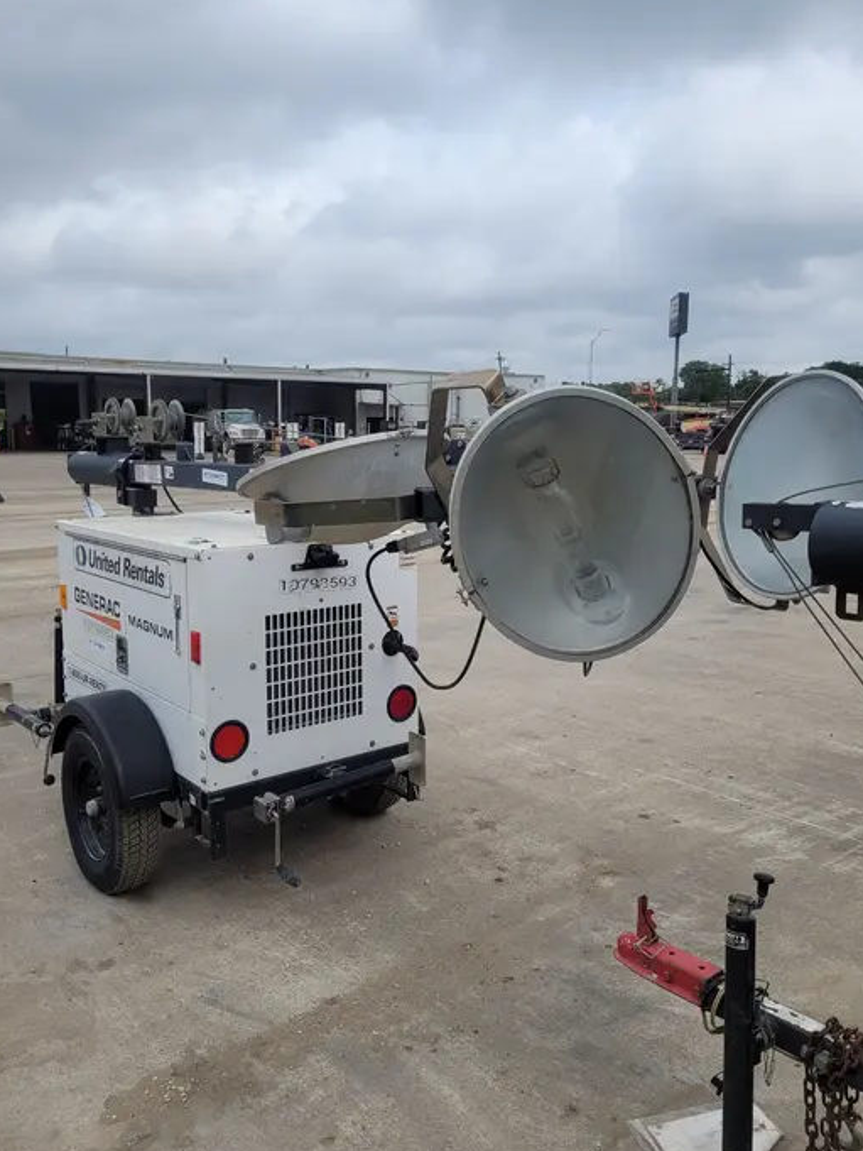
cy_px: 548
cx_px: 405
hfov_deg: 49.7
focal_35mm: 28
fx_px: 930
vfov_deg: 63.4
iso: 40
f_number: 1.8
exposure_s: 1/2049
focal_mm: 5.4
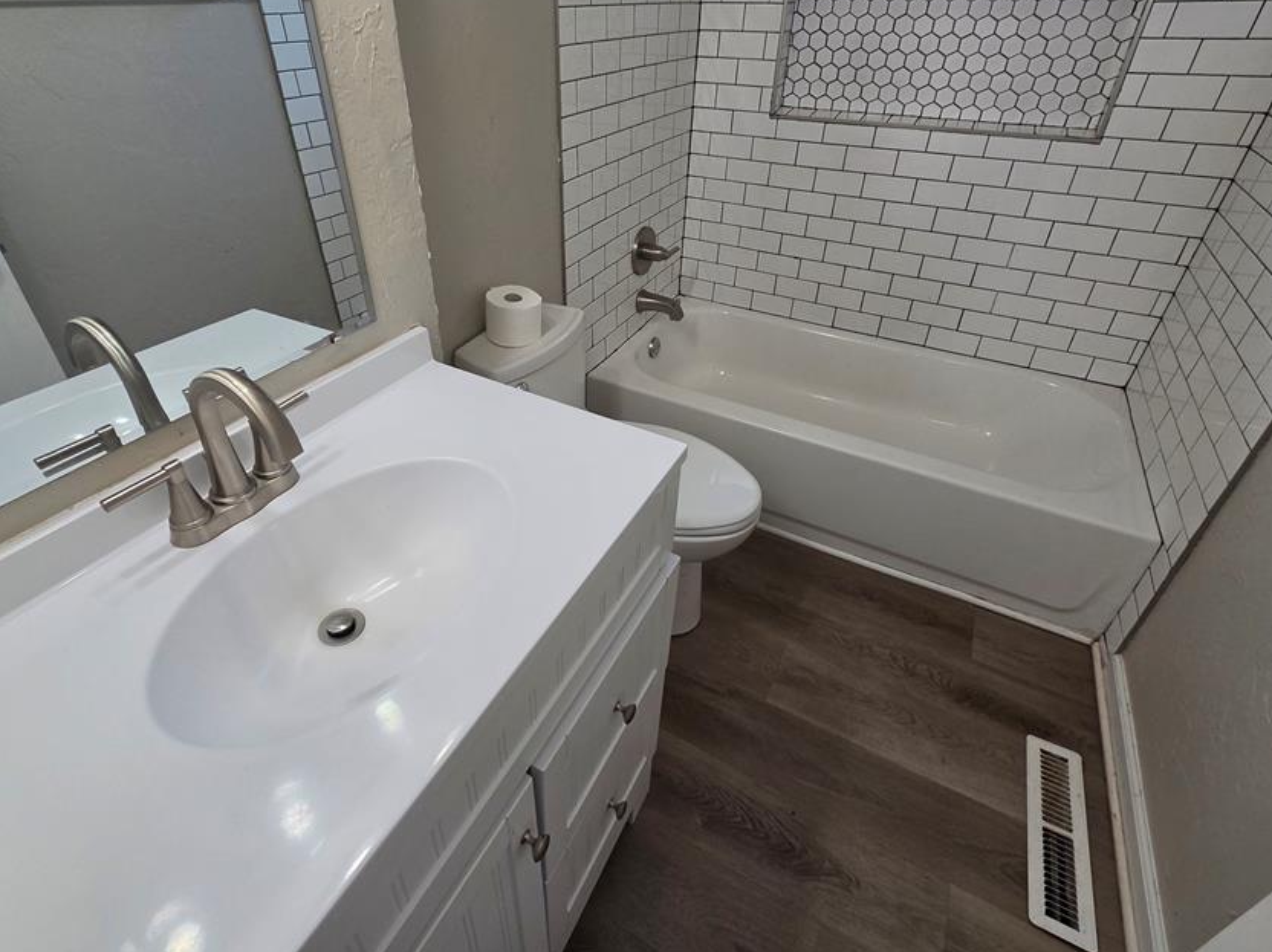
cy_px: 395
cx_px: 586
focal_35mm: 16
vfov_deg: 77.4
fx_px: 588
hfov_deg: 94.3
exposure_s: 1/120
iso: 160
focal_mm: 2.2
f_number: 2.2
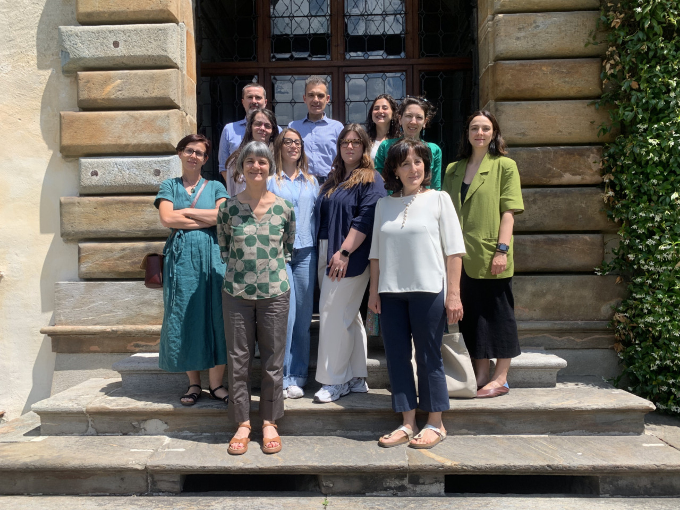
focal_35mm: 26
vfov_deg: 53.1
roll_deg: +1.8
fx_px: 511
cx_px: 340
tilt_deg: -1.3
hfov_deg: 67.3
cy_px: 255
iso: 25
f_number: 1.8
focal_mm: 4.25
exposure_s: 1/1266
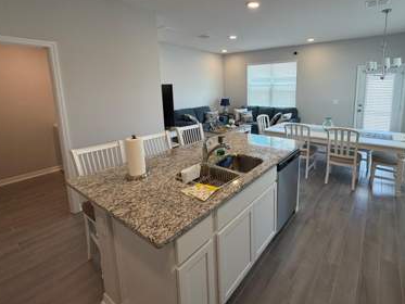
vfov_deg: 70.7
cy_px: 118
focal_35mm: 18
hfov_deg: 86.6
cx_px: 244
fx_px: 211
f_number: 2.2
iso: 125
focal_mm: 2.22
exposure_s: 1/120
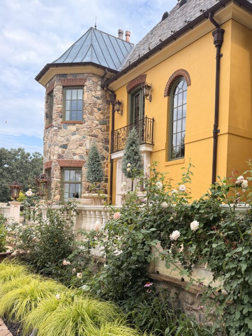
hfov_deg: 43.6
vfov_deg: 56.1
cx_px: 165
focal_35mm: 32
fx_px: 311
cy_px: 212
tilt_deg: -0.2
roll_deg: -1.5
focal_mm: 6.76
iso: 100
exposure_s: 1/1770
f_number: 1.78
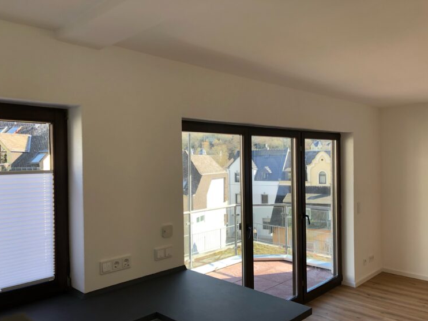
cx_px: 215
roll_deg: +1.5
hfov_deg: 61.7
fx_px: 358
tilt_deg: -1.2
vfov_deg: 48.2
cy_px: 166
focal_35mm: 29
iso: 25
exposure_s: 1/134
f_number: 1.8
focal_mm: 4
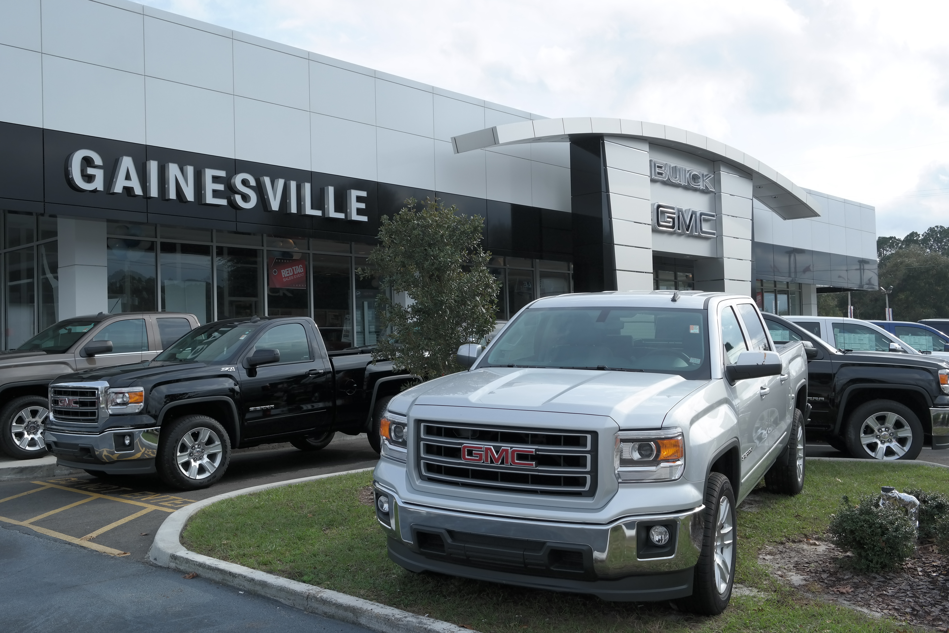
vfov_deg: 40.0
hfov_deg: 57.2
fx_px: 870
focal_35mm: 33
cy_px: 316
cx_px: 474
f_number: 7.1
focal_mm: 22
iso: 100
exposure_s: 1/320
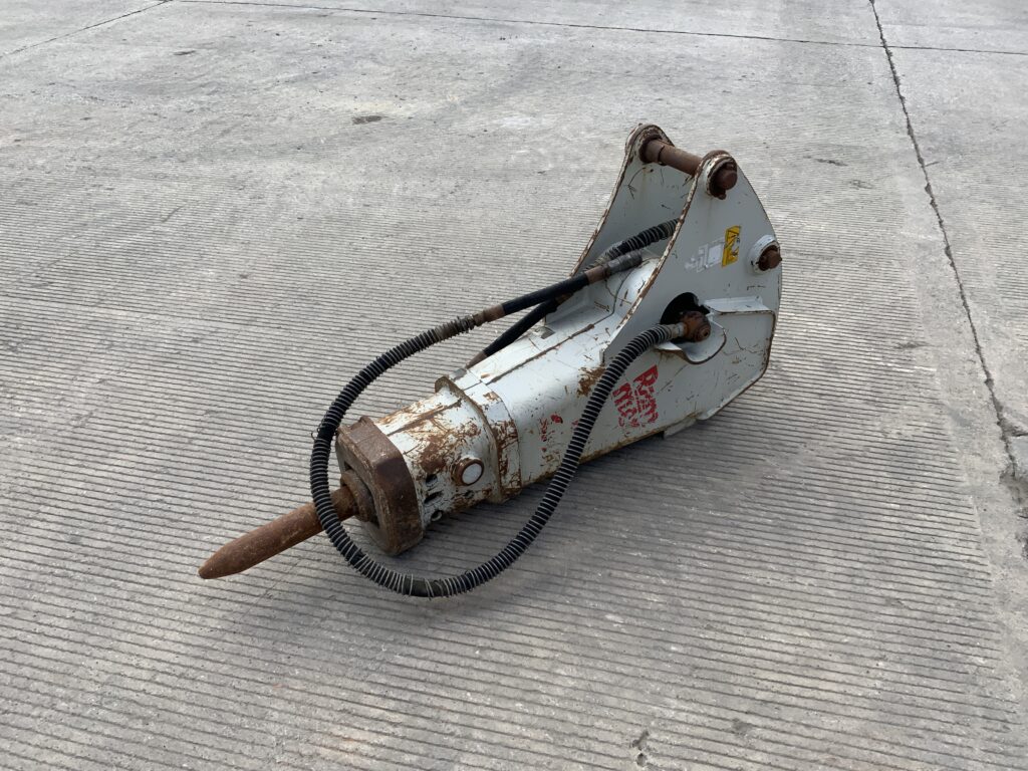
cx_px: 514
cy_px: 386
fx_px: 861
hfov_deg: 61.7
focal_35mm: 29
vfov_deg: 48.2
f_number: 1.8
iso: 16
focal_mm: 3
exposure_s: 1/883
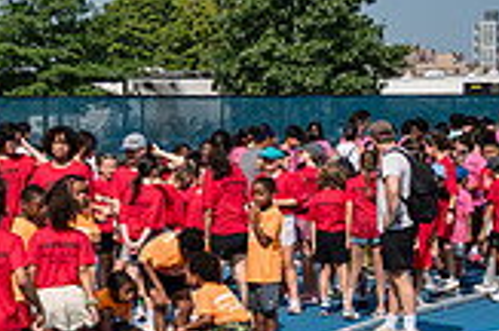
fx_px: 1923
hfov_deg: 13.9
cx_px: -230
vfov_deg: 9.8
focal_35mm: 139
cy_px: 233
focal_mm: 35
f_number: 5
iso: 100
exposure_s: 1/800
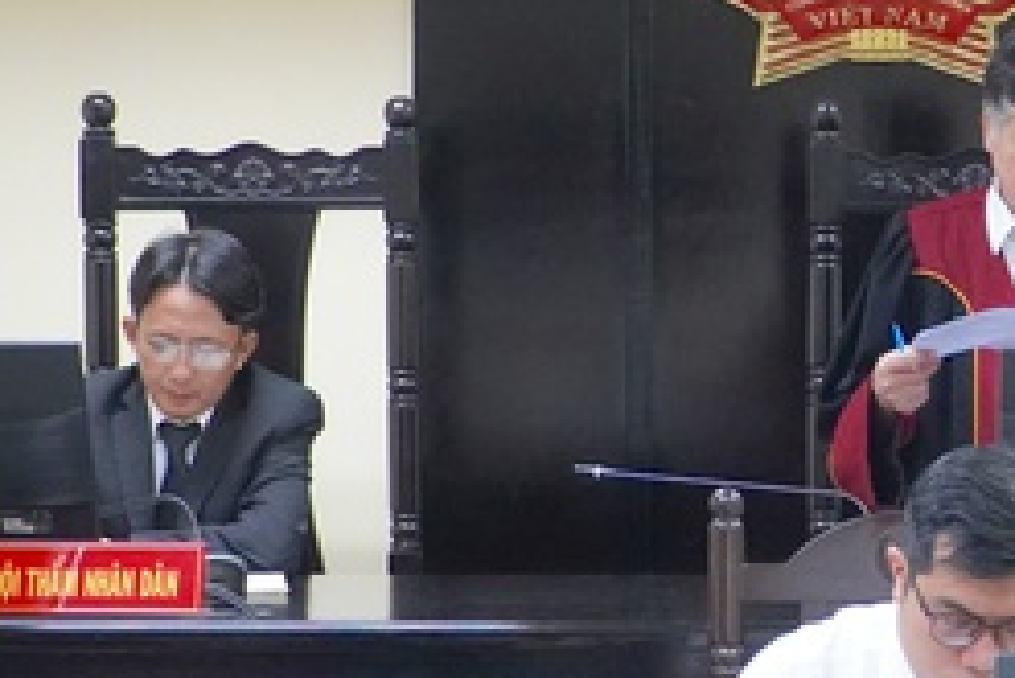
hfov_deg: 16.7
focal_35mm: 120
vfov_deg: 11.4
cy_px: 405
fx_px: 3393
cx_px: 1015
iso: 4000
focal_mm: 31
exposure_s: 1/160
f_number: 4
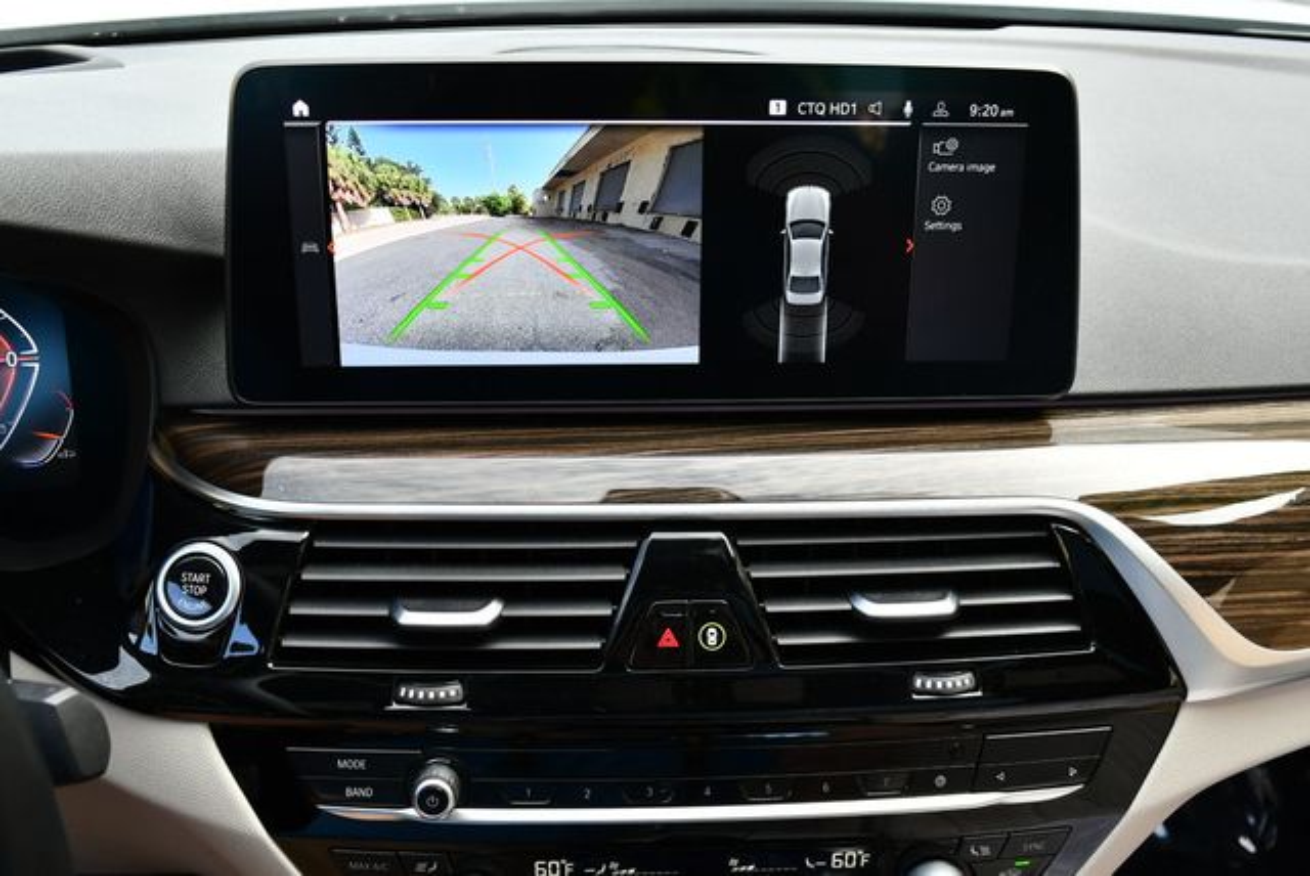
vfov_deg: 36.9
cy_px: 438
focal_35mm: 36
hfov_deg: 53.1
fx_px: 1311
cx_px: 655
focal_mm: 18
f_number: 4
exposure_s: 1/250
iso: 400
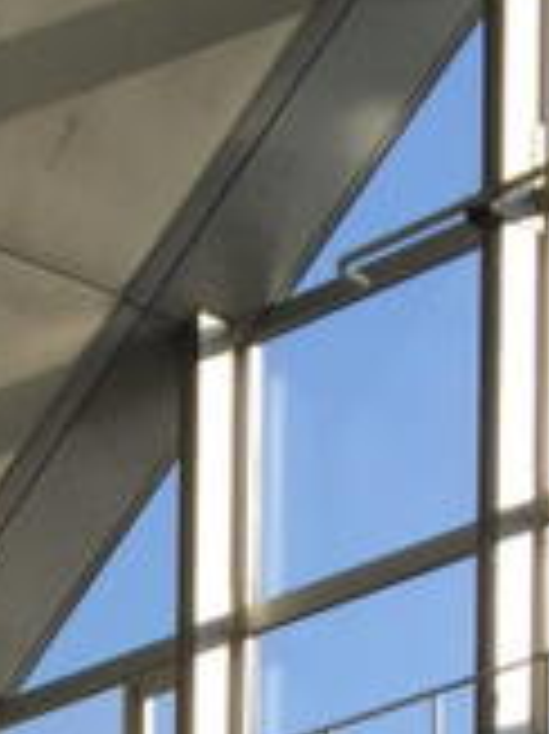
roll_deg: -0.6
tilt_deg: +1.7
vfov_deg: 8.7
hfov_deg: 7.3
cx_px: -297
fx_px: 4214
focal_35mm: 199
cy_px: 1972
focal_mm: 4.15
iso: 32
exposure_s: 1/719
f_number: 2.2
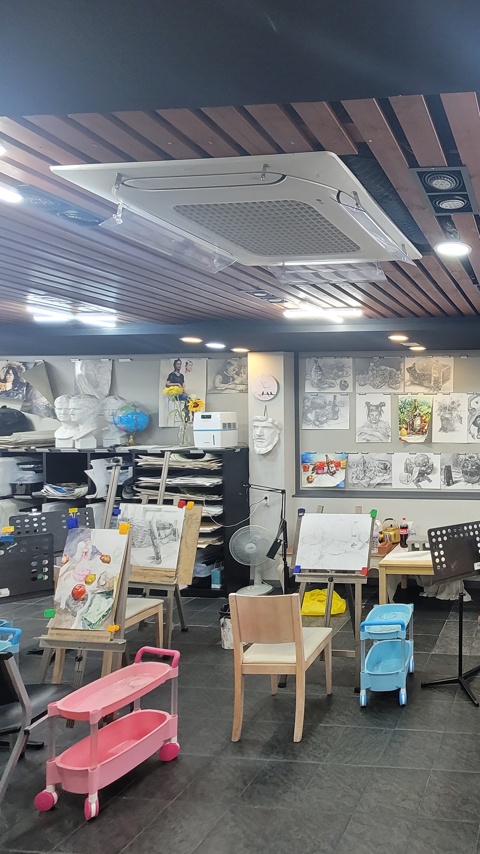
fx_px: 430
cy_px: 425
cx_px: 514
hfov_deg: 45.6
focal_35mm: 19
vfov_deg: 89.6
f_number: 2.2
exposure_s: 1/60
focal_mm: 2.2
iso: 200
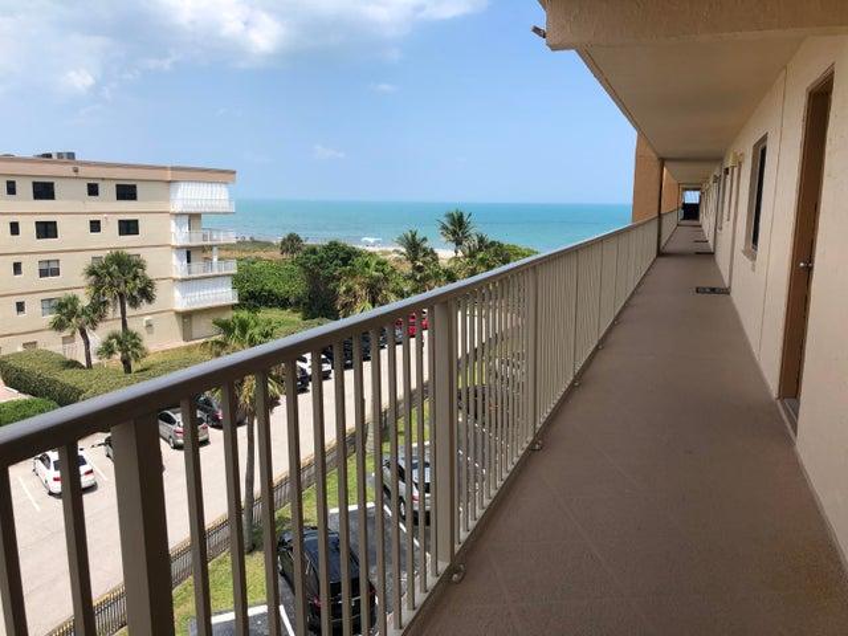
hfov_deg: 63.4
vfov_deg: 49.7
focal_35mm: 28
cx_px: 424
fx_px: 686
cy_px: 318
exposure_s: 1/2114
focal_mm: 4
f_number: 1.8
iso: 20
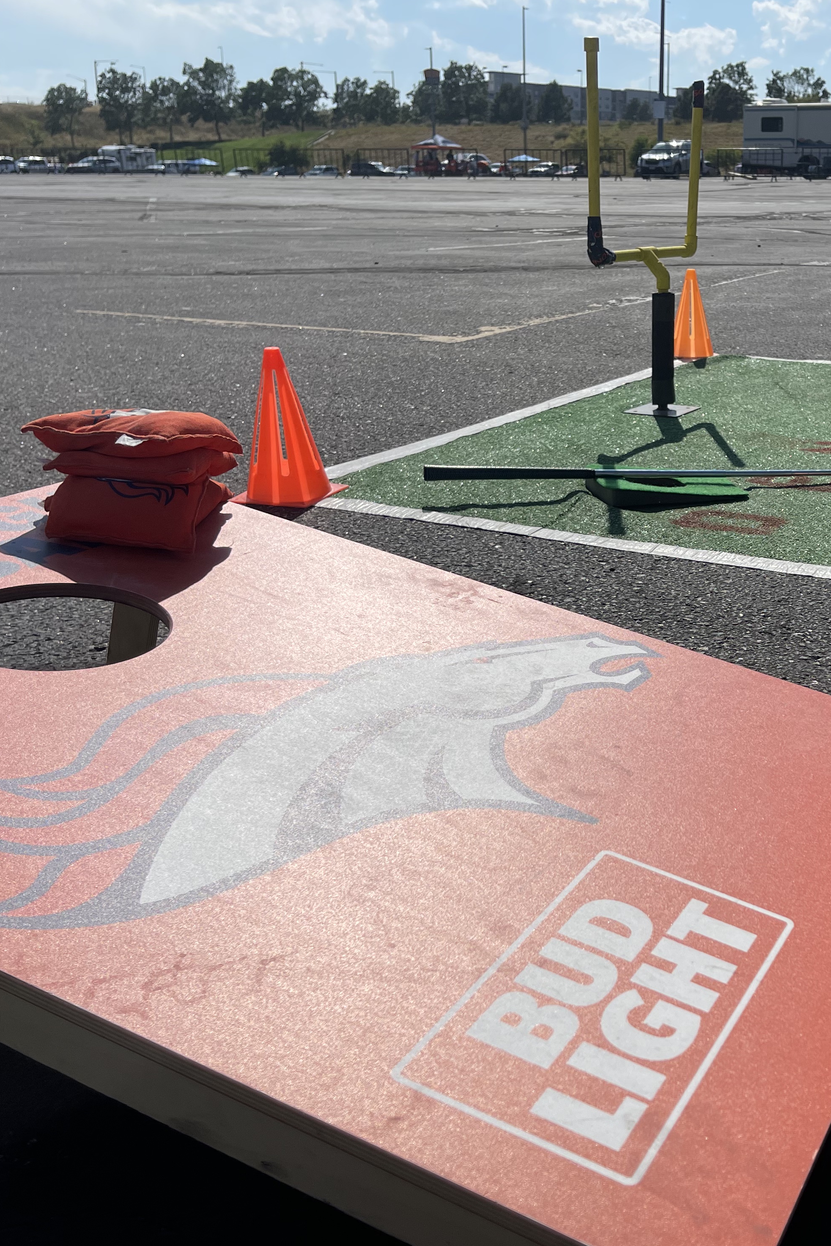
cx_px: 699
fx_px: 1281
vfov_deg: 51.9
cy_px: 630
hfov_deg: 34.5
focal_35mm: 37
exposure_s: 1/10000
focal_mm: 5.1
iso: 32
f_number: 1.6
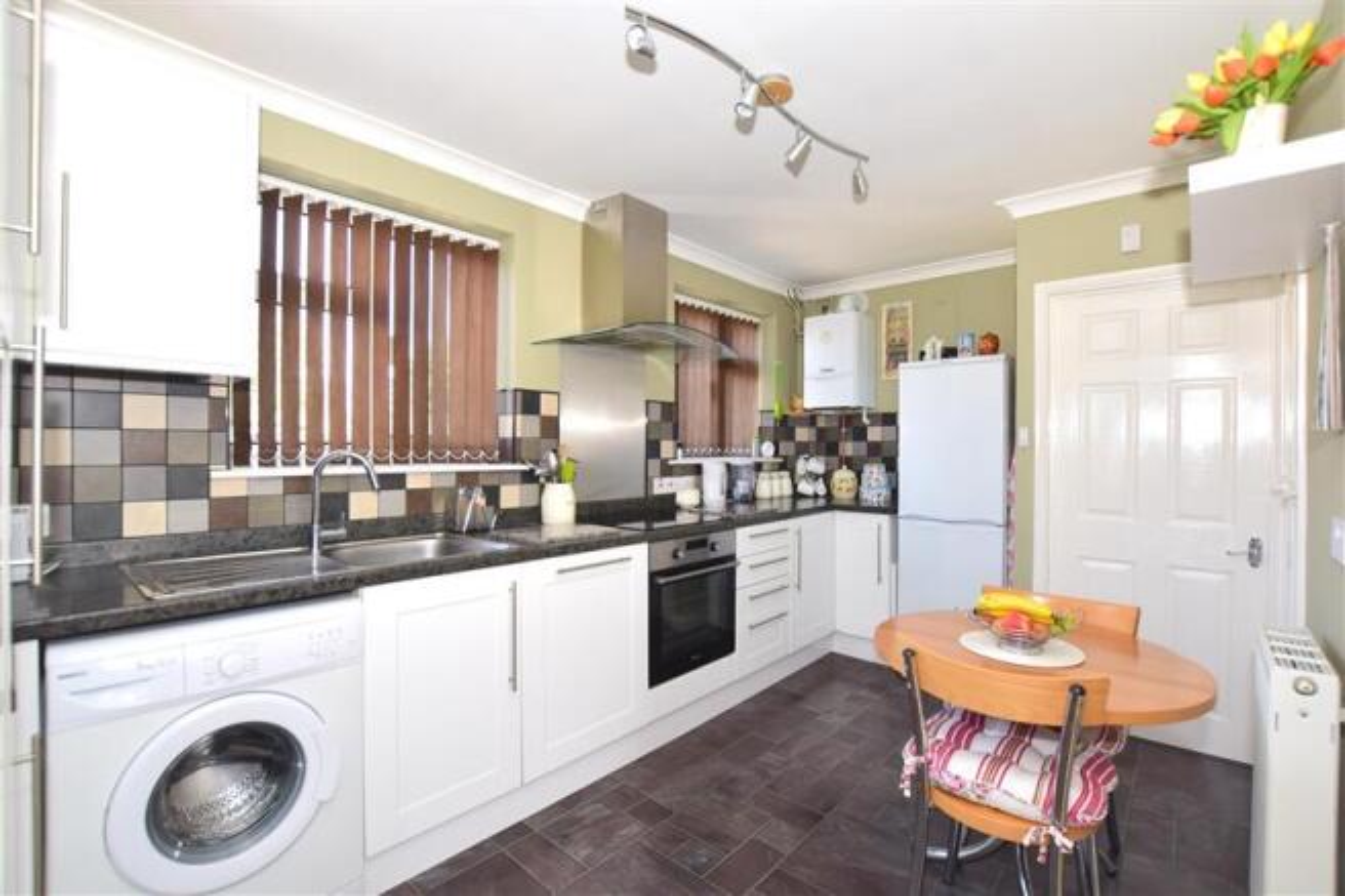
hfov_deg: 100.4
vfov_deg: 77.3
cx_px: 672
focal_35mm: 15
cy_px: 448
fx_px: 560
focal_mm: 10
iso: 400
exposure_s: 1/60
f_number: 5.6
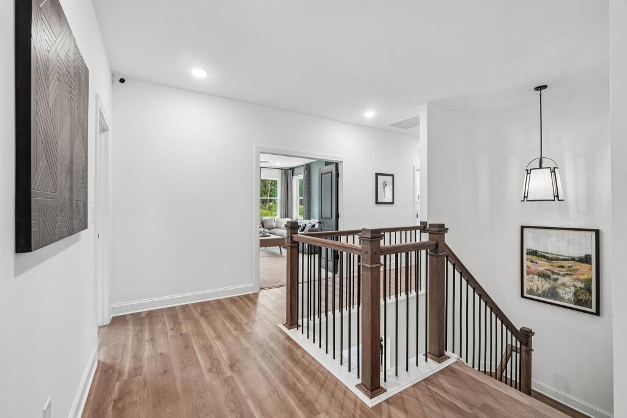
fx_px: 261
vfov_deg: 77.3
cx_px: 314
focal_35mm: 15
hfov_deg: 100.4
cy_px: 209
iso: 400
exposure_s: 1/6
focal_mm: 10
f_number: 8
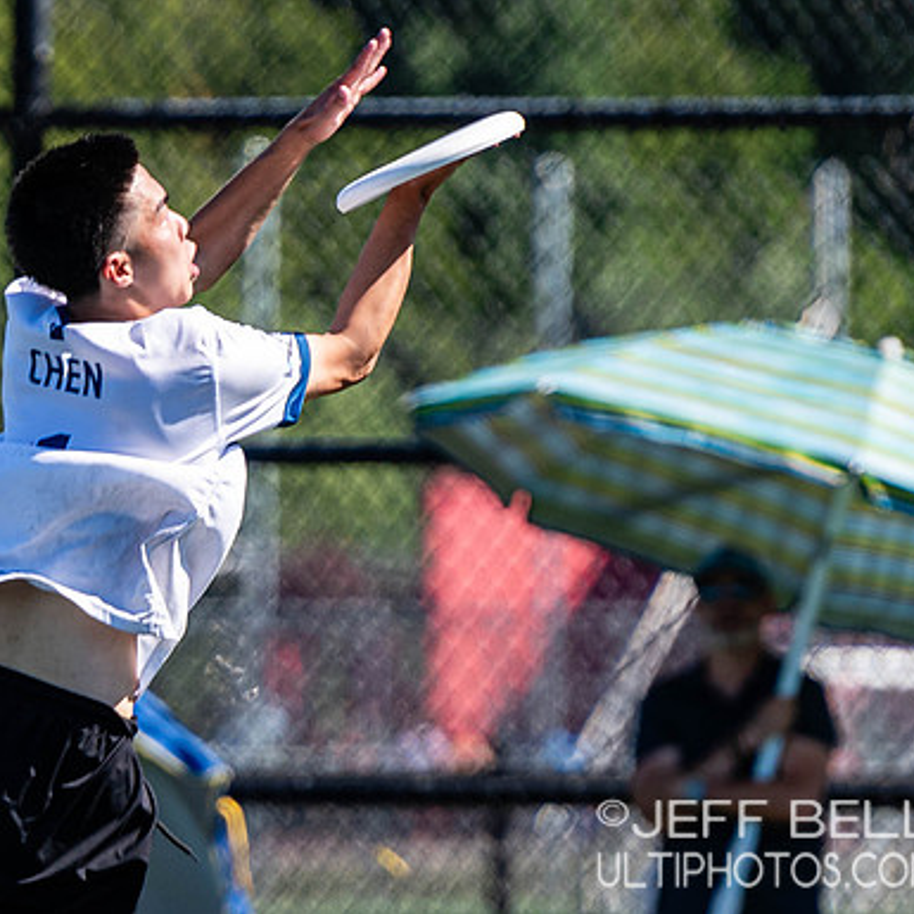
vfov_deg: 2.0
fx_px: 25989
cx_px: 265
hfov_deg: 2.0
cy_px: 448
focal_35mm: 870
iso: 100
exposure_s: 1/1250
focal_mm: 200
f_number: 3.2
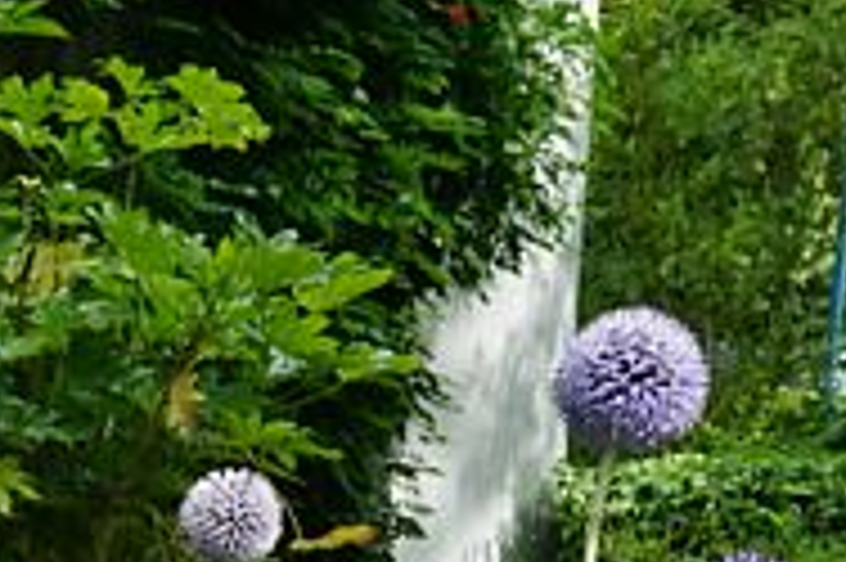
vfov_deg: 6.7
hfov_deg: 9.7
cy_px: 1475
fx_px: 4461
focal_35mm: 190
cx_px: -1143
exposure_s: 1/80
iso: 100
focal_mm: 28
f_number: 7.1
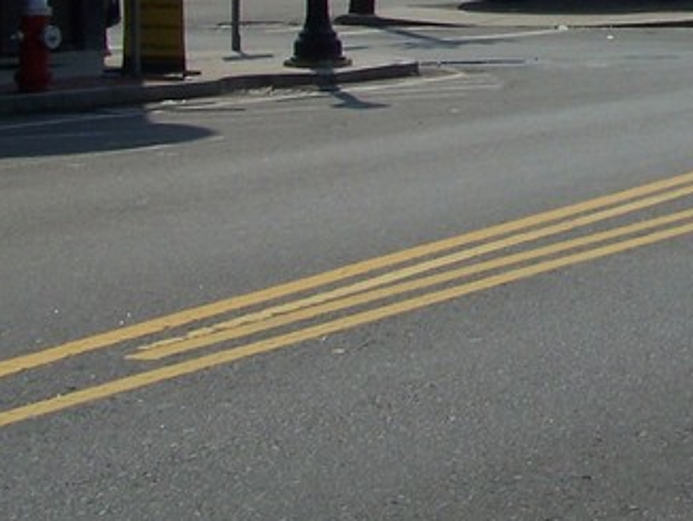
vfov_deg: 11.8
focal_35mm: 120
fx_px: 2404
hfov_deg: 15.6
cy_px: -284
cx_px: 918
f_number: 5.6
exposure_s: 1/1000
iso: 80
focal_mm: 6.3
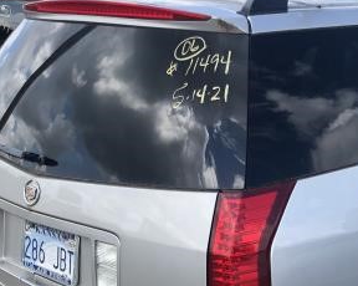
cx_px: 356
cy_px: 262
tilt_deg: -18.3
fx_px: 805
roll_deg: -1.0
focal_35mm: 76
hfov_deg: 24.0
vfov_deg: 19.7
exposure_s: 1/649
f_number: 1.8
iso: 20
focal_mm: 3.99
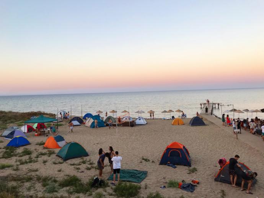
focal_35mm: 28
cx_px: 132
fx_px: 214
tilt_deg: -1.7
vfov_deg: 49.8
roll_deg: +1.8
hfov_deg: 63.4
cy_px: 99
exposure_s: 1/174
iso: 20
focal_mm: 3.99
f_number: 1.8
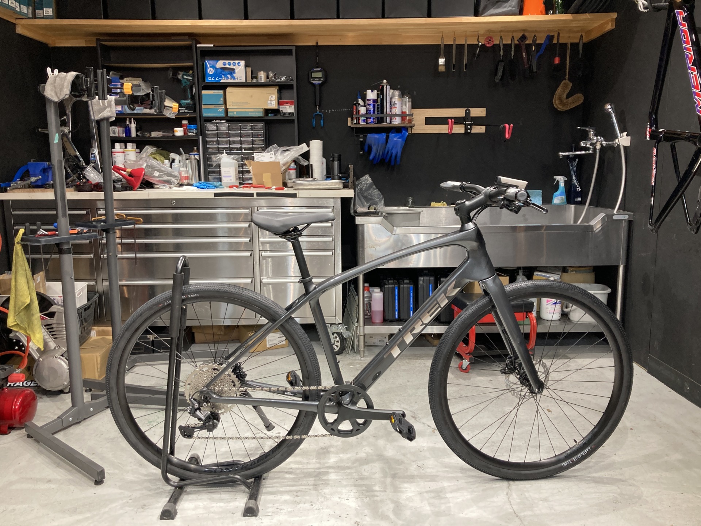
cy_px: 263
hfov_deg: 63.4
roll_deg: +0.7
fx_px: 567
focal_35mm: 28
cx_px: 350
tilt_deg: -8.6
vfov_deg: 49.7
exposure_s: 1/50
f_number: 1.8
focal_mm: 3.99
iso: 125
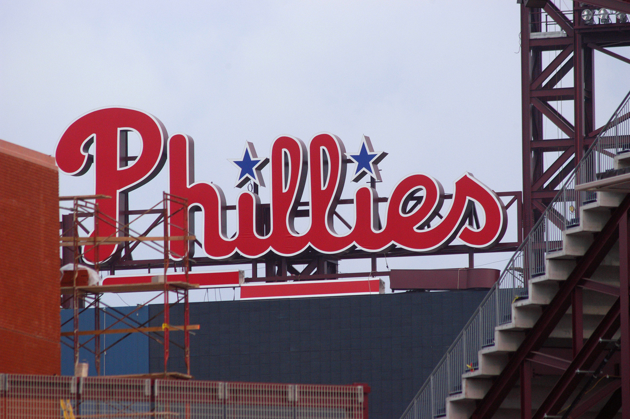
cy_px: 210
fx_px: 7868
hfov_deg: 4.6
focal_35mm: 450
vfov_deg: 3.0
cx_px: 315
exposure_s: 1/1000
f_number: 5.6
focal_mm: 300
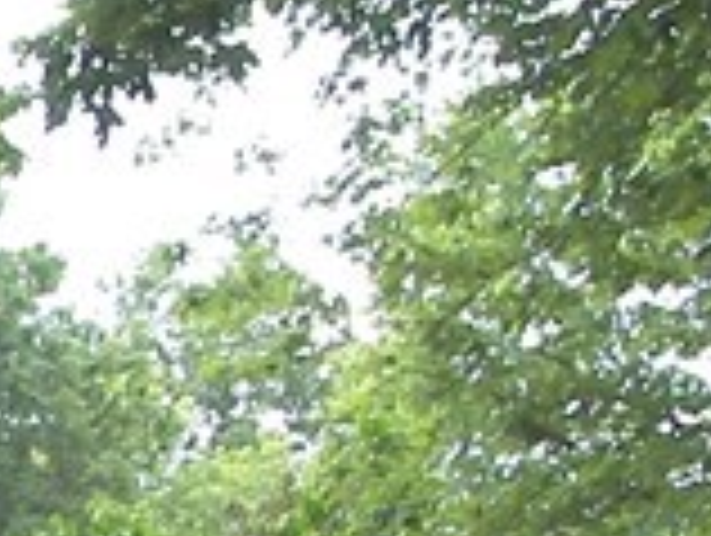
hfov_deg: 7.3
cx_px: -1566
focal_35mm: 233
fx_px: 4793
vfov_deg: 6.2
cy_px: 1040
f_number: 3.2
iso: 50
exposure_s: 1/160
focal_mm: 7.7
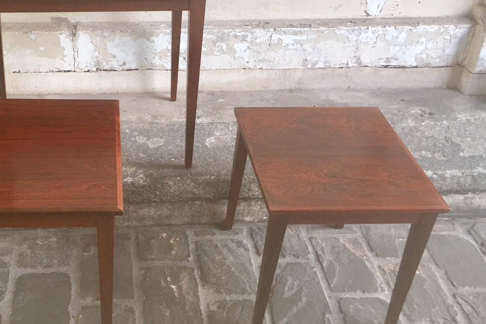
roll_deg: -0.8
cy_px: 151
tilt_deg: -33.0
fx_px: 621
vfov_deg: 29.2
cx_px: 151
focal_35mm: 46
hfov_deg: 42.0
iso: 50
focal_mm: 4.15
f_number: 2.2
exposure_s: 1/33
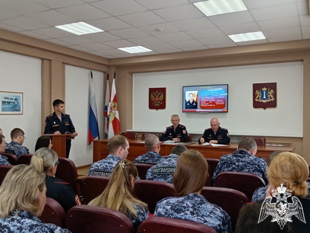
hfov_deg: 53.9
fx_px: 305
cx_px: 155
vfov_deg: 41.8
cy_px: 116
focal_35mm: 34
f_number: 1.8
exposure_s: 1/25
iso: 317
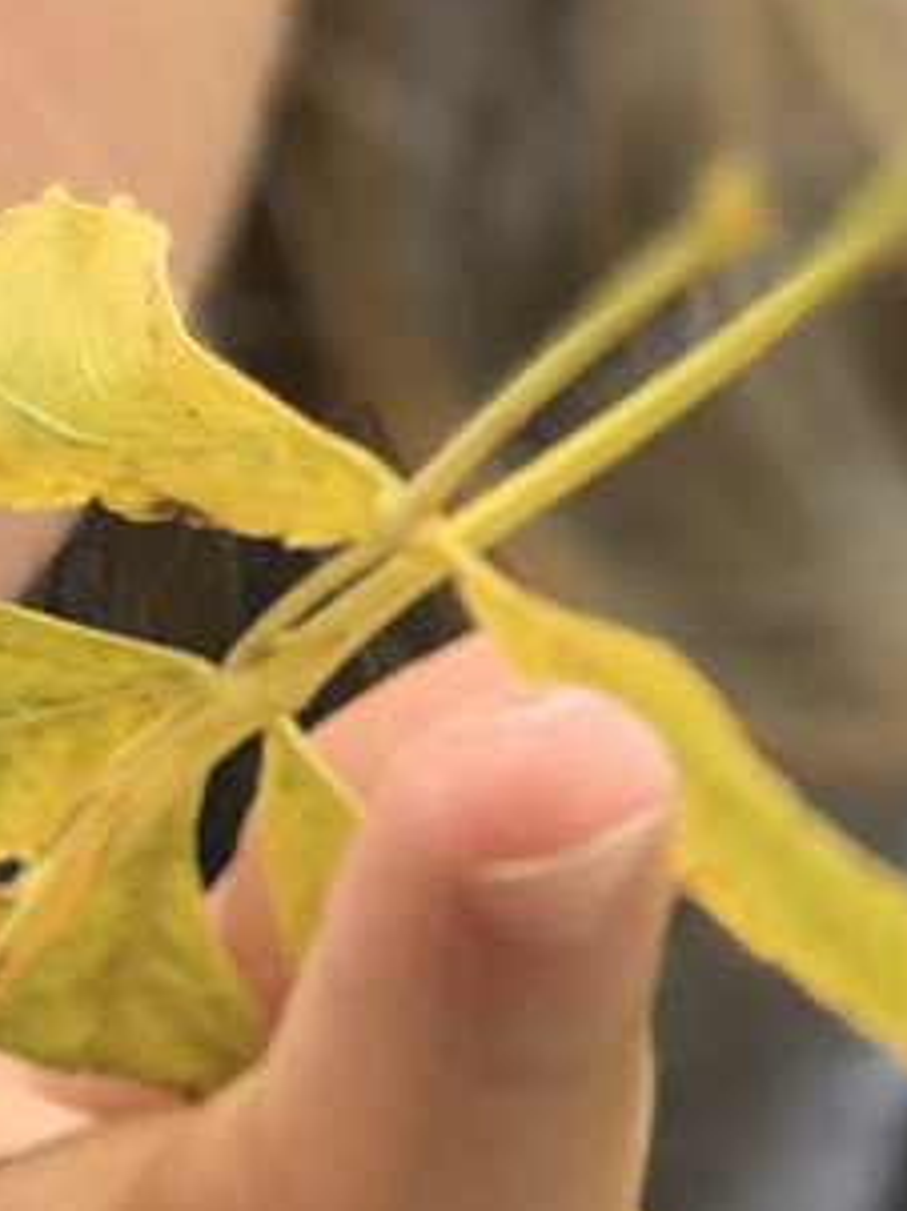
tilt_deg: -8.6
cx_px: -630
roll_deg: +0.8
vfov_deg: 6.6
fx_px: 10566
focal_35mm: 302
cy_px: 401
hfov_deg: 4.9
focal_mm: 6.6
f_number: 2.8
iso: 32
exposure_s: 1/120
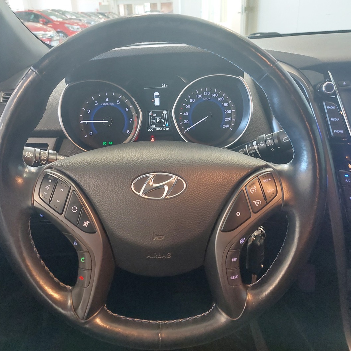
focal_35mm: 30
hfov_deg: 54.0
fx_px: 344
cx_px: 170
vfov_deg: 54.0
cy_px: 173
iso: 500
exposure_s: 1/25
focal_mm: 5.23
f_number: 1.8
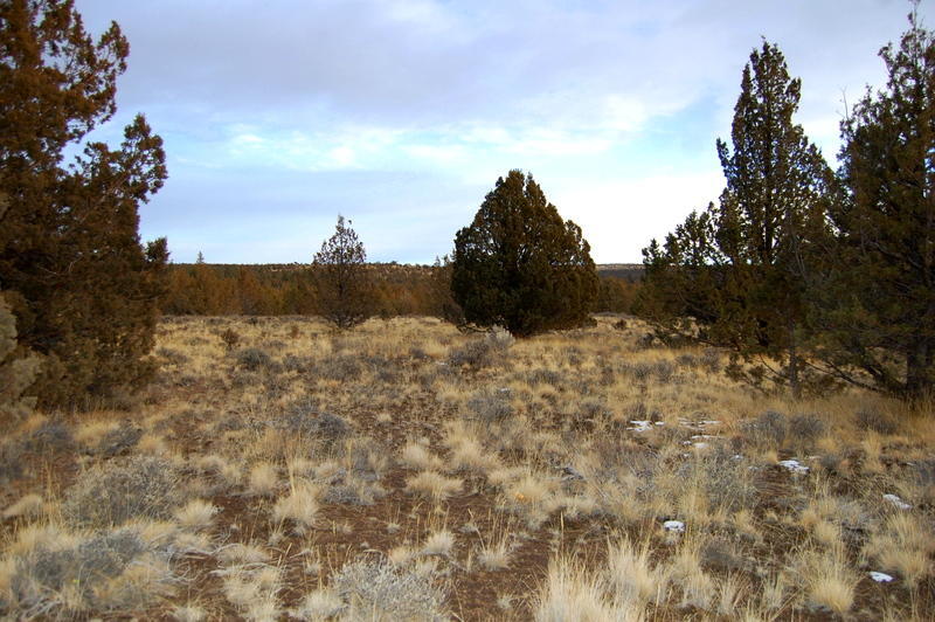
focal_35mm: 27
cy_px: 311
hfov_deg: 67.4
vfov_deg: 47.9
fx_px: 701
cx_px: 468
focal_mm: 18
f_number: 4
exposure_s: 1/500
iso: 400
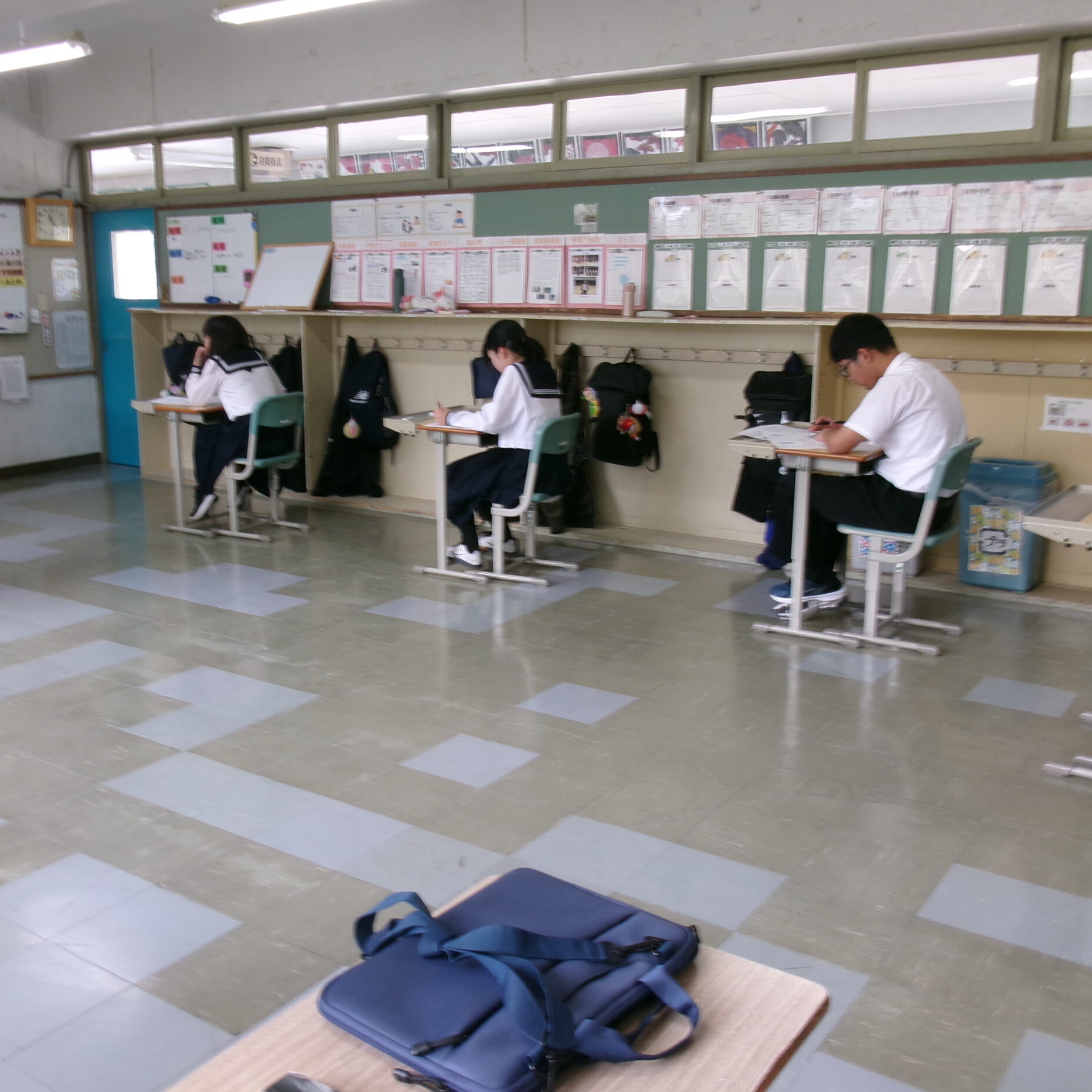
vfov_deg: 48.4
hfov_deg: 48.3
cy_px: 538
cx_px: 470
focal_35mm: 34
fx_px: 1213
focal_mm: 5.1
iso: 115
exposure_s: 1/34
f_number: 3.9
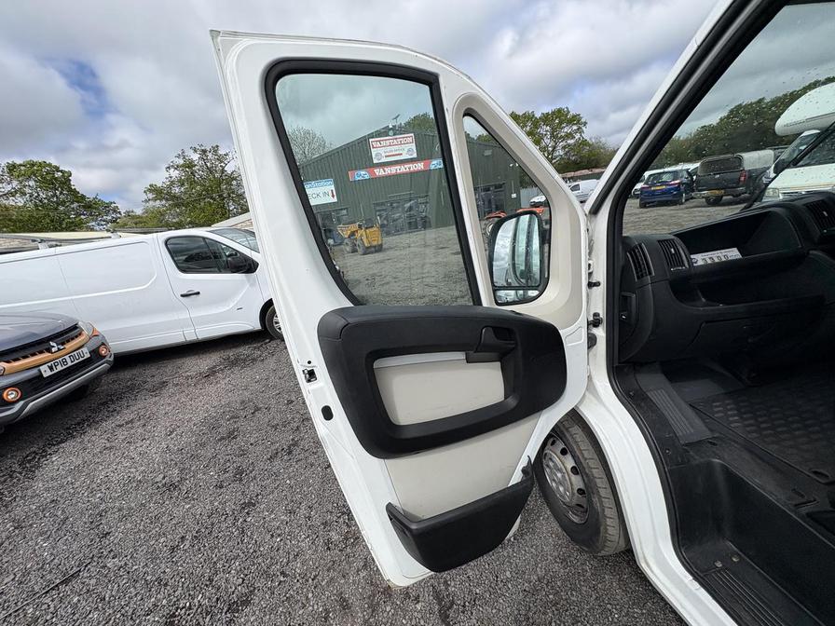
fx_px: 338
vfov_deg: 85.7
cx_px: 418
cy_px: 313
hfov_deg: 102.1
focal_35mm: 14
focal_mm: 2.22
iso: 50
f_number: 2.2
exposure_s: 1/1449
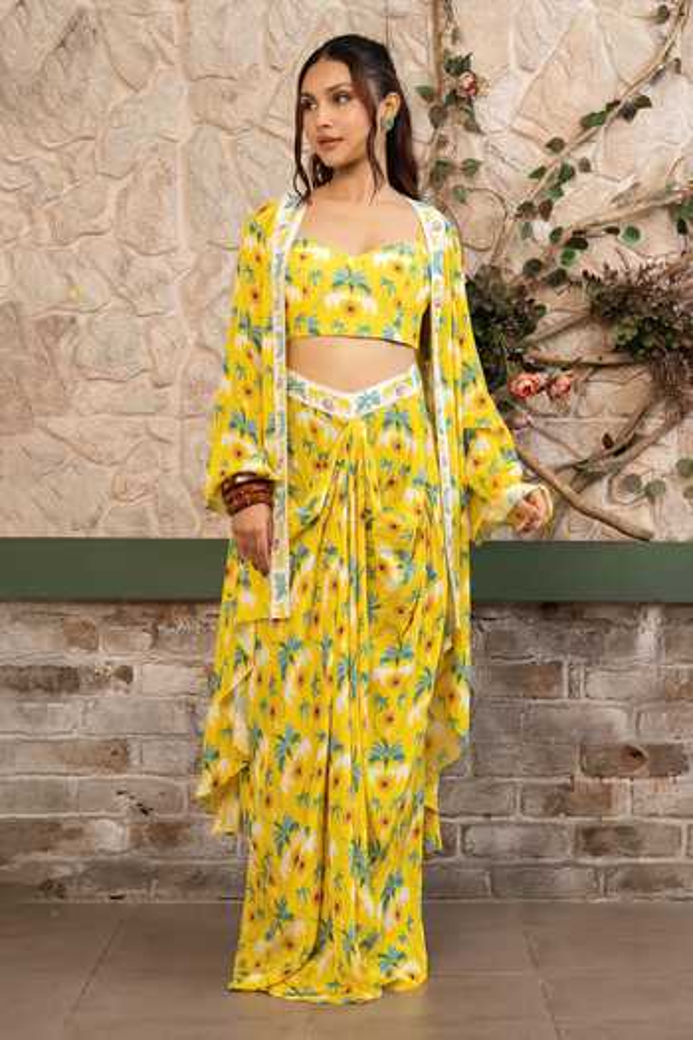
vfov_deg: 23.9
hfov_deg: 16.1
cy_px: 520
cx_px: 346
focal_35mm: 85
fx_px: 2454
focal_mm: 85
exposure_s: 1/125
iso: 250
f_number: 8
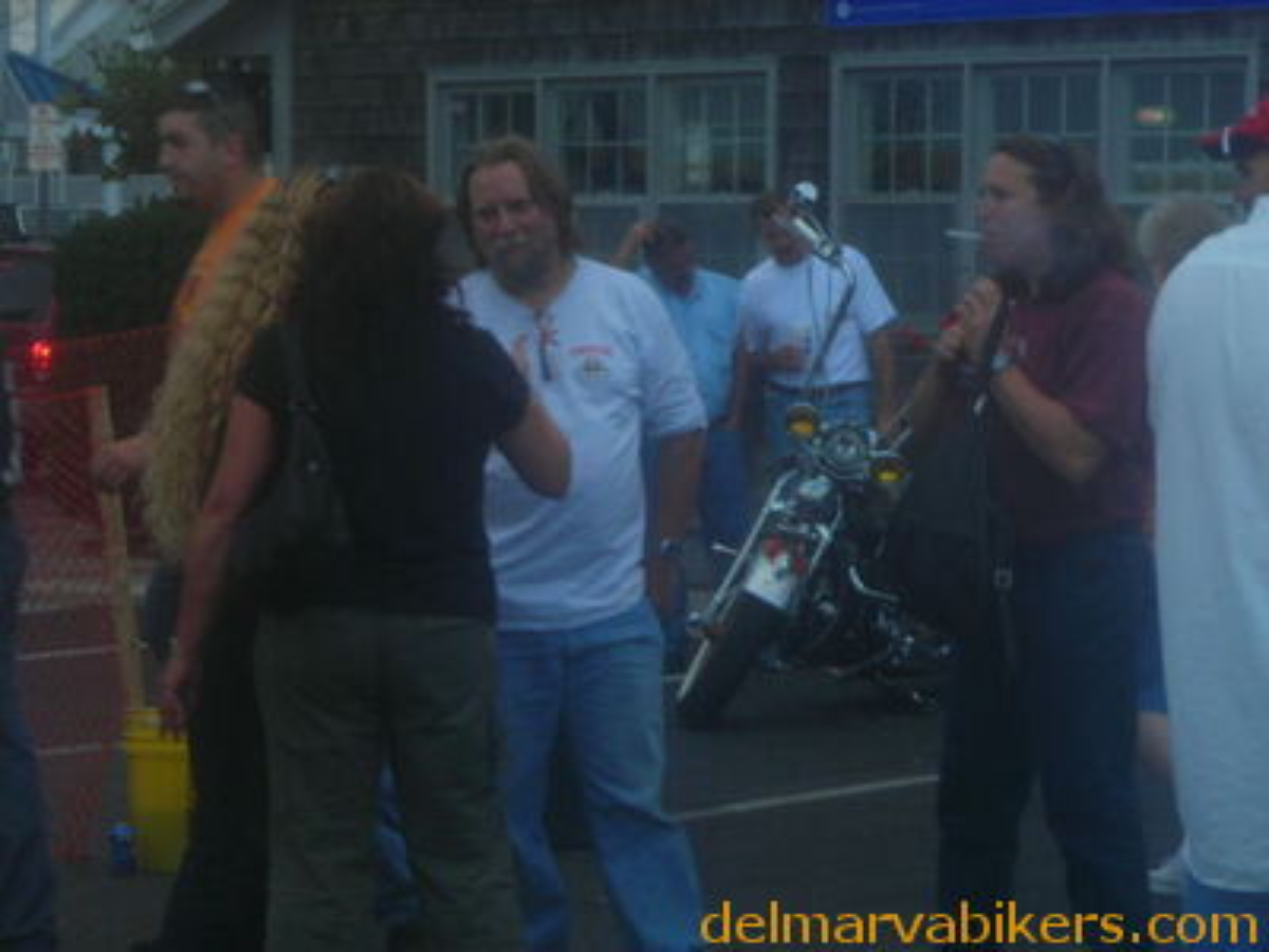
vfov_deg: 12.8
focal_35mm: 116
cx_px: 634
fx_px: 4252
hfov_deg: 17.0
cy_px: 476
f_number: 5.3
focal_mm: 19.2
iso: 79
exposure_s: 1/60.1
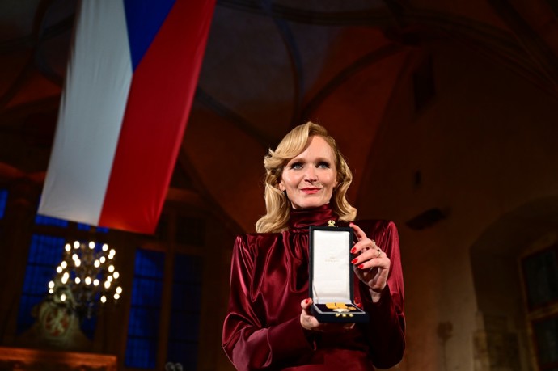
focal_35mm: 42
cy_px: 186
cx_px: 279
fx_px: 651
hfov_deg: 46.4
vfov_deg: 31.8
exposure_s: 1/200
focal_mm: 42
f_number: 3.5
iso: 1600
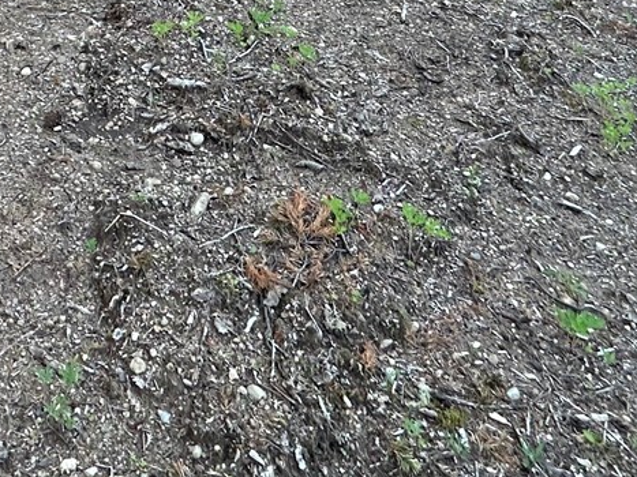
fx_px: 883
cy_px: -268
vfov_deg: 23.3
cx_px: 59
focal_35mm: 48
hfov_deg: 37.0
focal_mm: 2.22
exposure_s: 1/99
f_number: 2.2
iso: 100
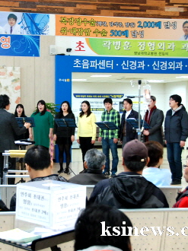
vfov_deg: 27.8
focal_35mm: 70
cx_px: 56
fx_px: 508
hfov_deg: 20.9
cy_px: 126
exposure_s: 1/125
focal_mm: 32
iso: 1000
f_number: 5.6
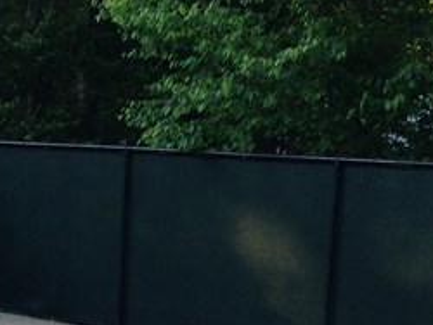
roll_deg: -1.9
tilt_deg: -13.8
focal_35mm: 135
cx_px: 263
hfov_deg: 14.6
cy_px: 550
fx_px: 1690
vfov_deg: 10.5
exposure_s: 1/120
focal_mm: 4.12
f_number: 2.4
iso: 50
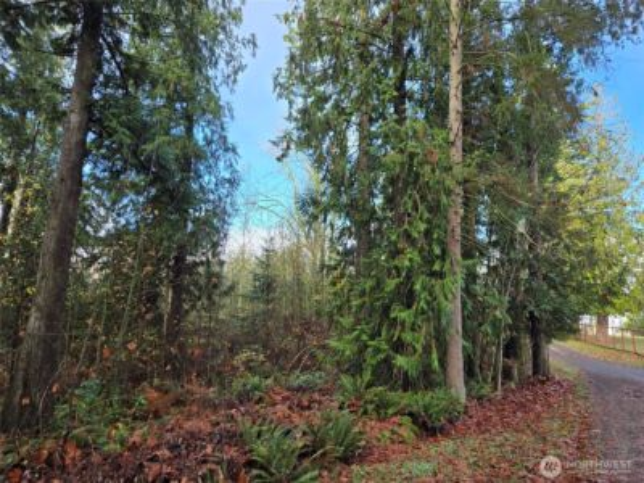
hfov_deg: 73.9
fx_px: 428
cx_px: 322
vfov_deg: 58.9
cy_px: 242
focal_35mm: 23
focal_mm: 5.4
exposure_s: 1/393
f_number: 1.8
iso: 25
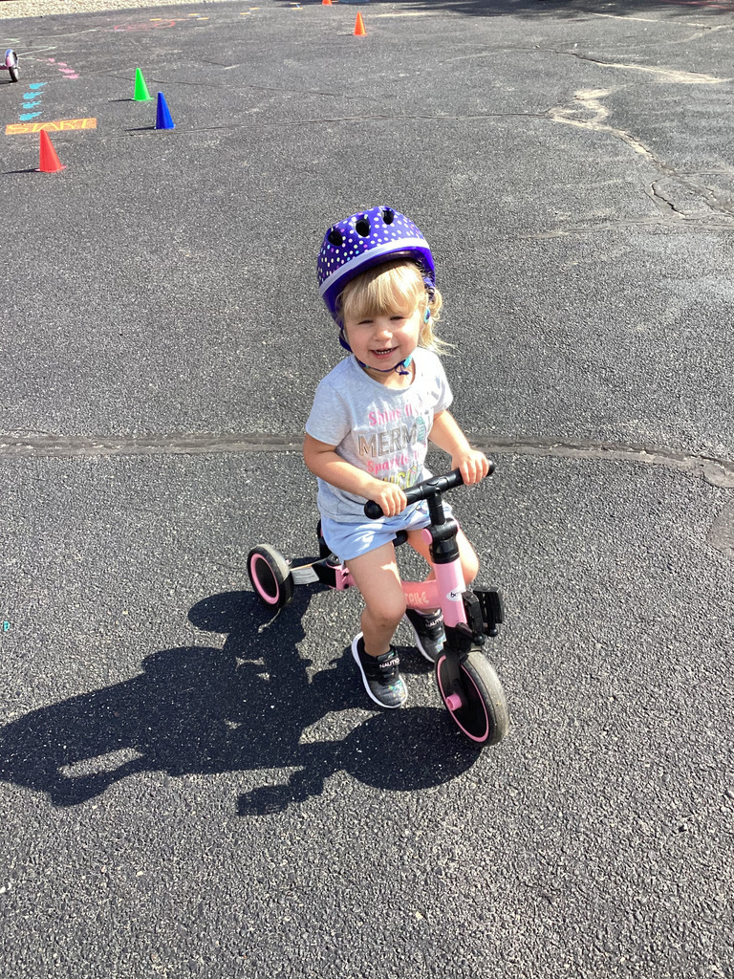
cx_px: 367
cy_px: 490
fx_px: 876
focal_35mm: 31
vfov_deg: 58.4
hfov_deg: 45.4
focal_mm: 3.3
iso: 25
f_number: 2.4
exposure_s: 1/574
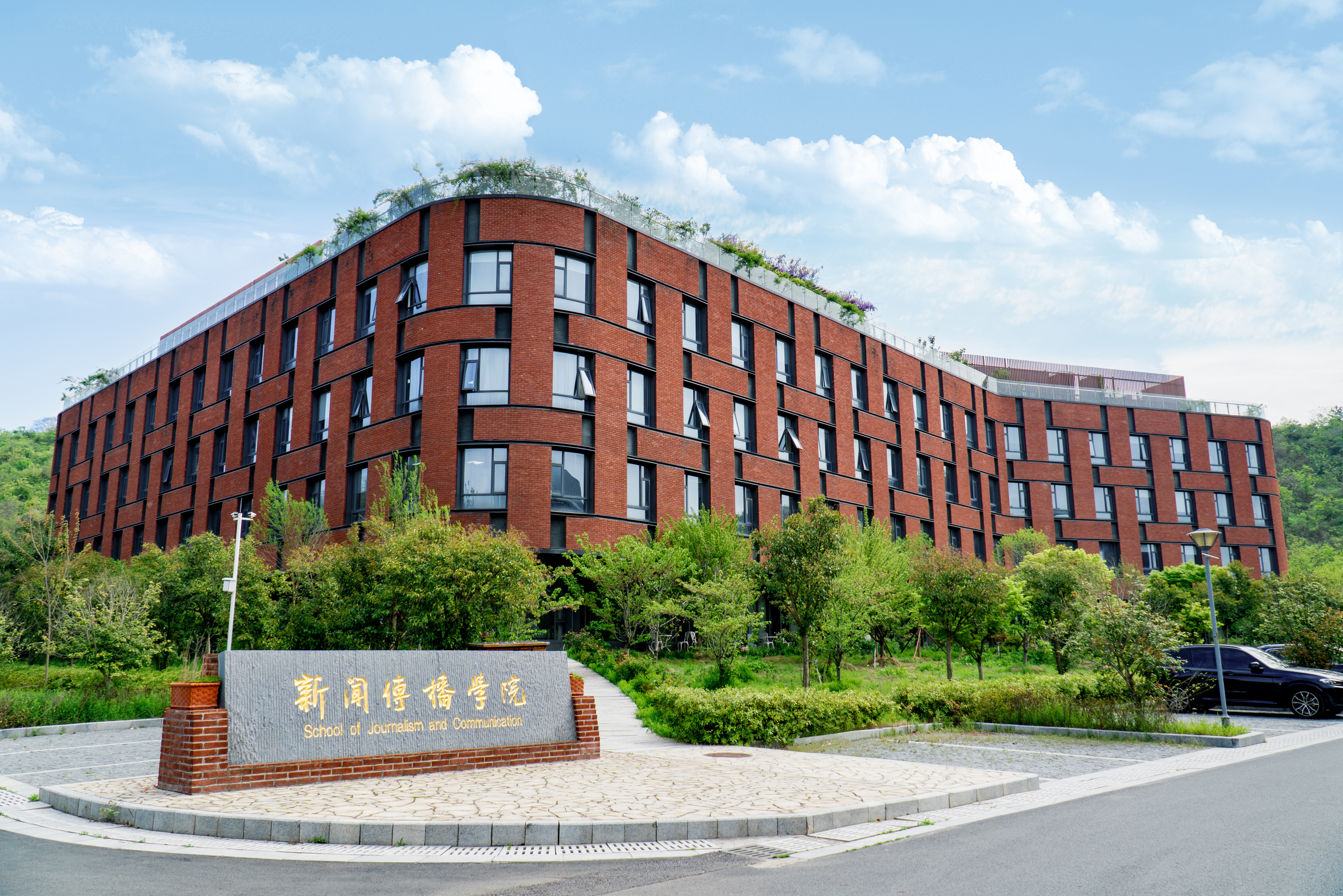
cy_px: 448
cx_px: 672
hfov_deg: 67.4
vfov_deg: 47.9
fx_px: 1007
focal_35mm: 27
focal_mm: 18
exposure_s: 1/100
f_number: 8
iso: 100
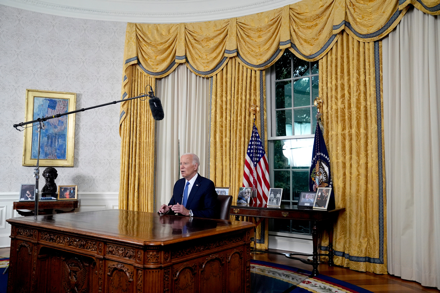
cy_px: 146
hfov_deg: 63.7
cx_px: 220
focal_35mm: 29
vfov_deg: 45.0
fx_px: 354
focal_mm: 29
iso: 3200
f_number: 3.5
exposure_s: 1/250
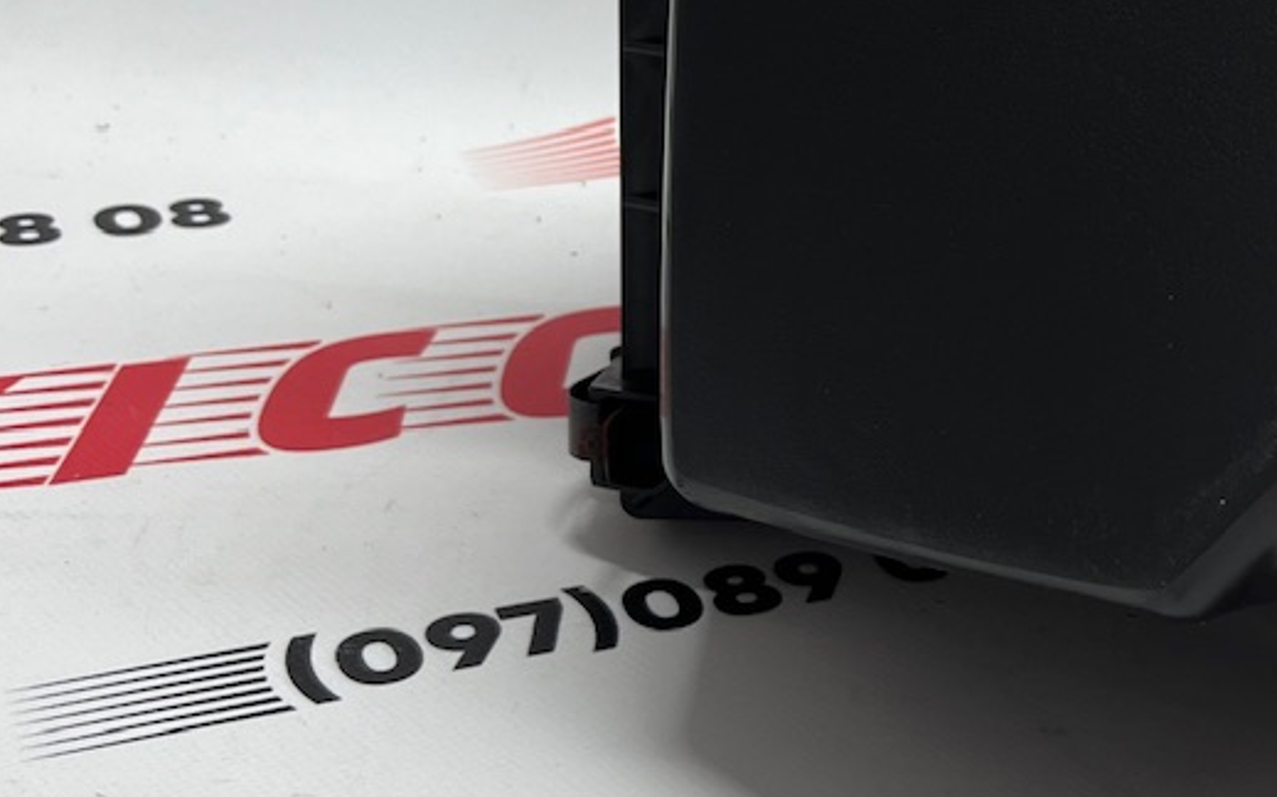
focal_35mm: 68
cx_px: 1324
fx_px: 2366
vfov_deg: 19.0
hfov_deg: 28.1
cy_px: 221
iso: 50
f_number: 1.6
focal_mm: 5.1
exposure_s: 1/121
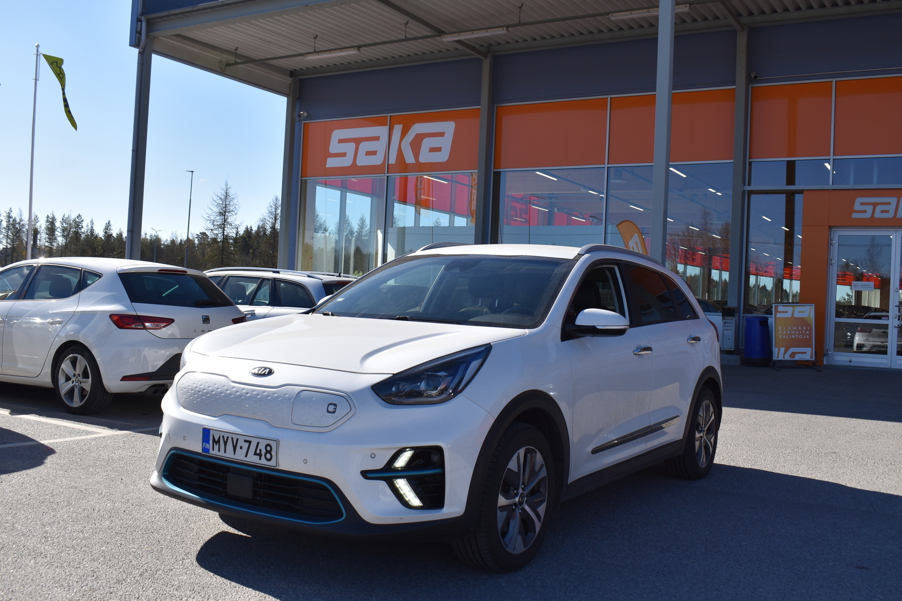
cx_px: 451
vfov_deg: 36.9
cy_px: 300
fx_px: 902
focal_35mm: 36
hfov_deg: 53.1
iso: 200
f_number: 8
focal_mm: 24
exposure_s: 1/750
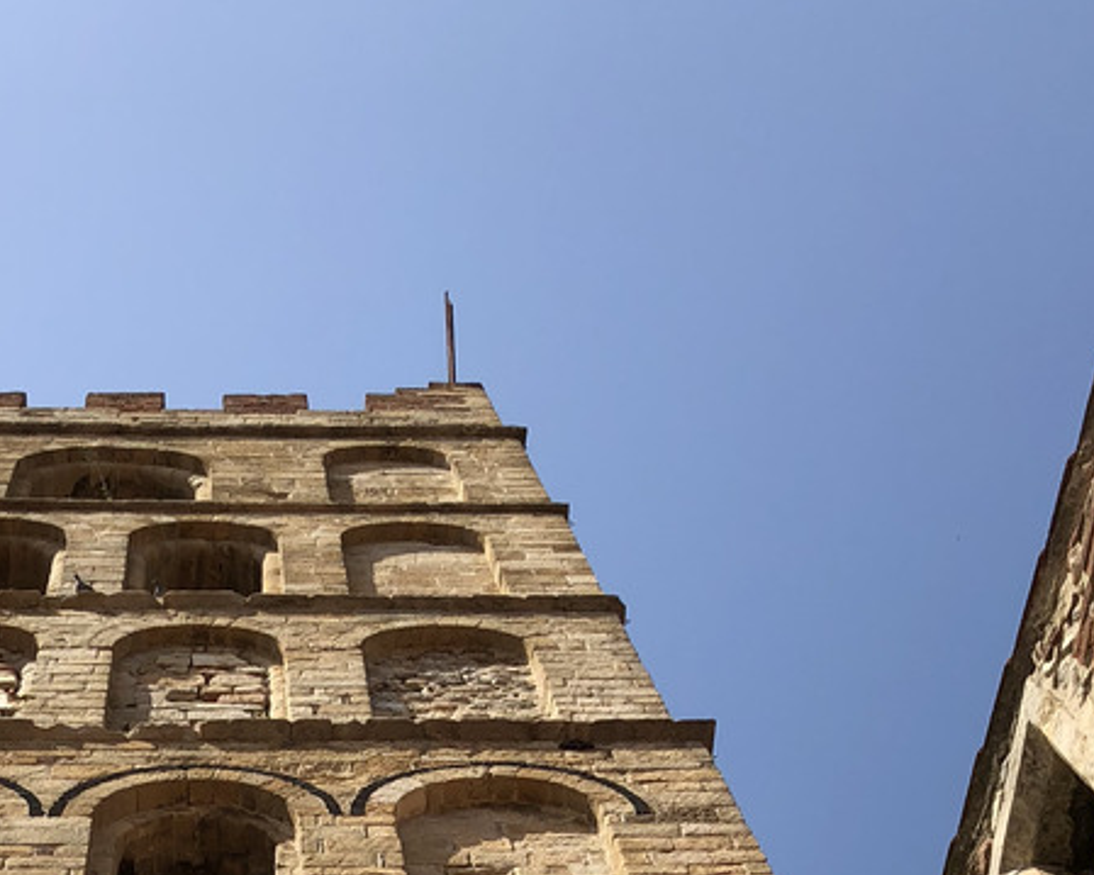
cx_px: 175
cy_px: 1380
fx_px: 2363
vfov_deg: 18.2
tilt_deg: +58.0
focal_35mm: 73
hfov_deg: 25.5
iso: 20
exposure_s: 1/1779
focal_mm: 4
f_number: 1.8
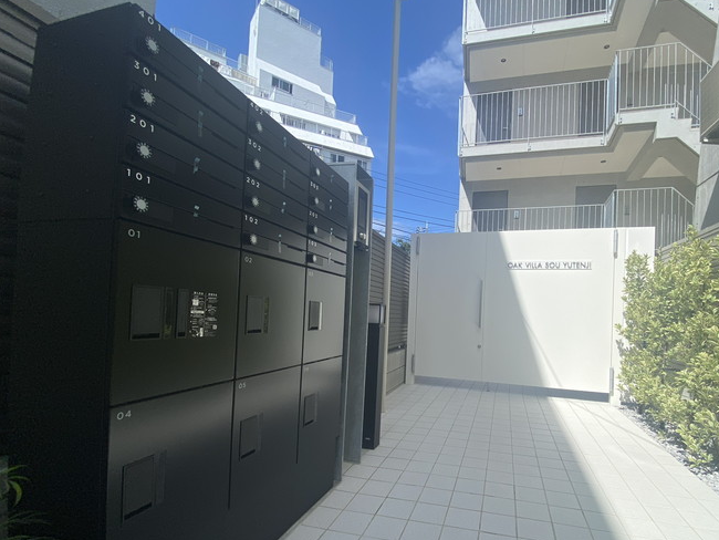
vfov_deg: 77.7
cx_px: 424
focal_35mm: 16
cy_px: 309
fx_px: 332
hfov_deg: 93.5
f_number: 2.4
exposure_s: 1/2398
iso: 20
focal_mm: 1.54
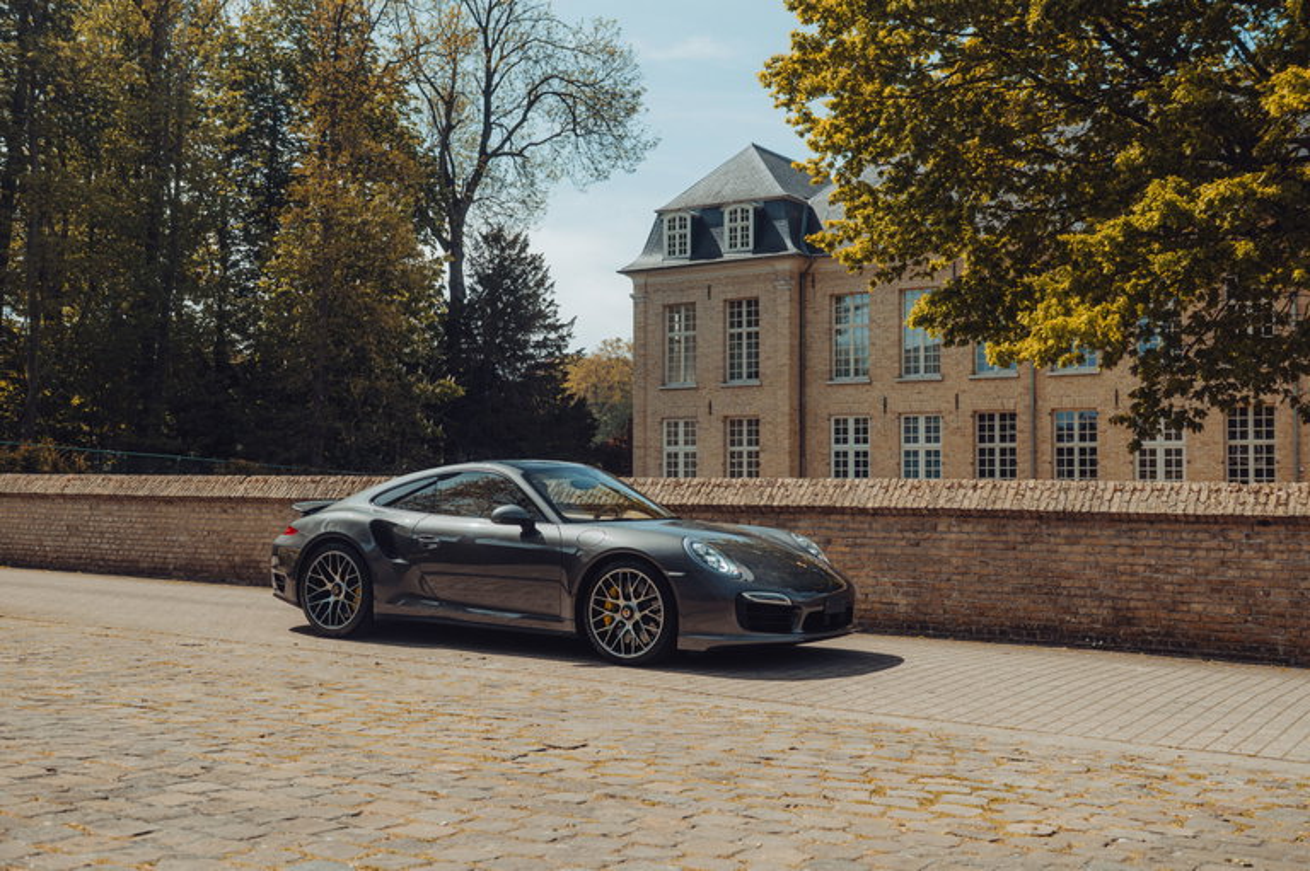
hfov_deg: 50.7
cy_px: 436
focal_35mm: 38
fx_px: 1382
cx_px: 655
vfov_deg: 35.0
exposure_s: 1/125
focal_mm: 38
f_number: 5.6
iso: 100
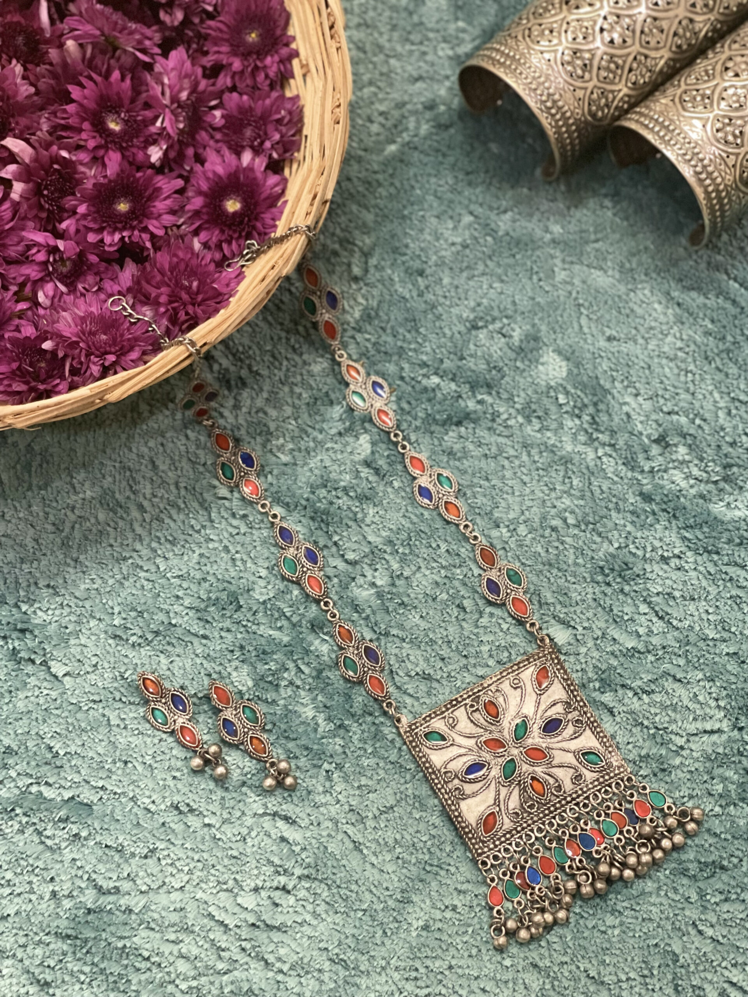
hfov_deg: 22.9
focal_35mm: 64
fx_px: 1844
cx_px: 374
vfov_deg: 30.3
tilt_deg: -70.6
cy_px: 498
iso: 400
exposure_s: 1/20
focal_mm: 7.5
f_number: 2.2
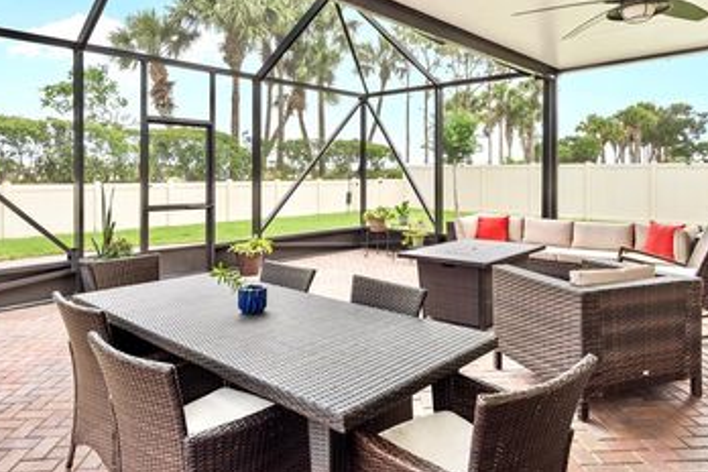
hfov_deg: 74.4
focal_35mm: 24
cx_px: 352
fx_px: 466
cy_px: 170
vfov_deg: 52.9
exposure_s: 1/160
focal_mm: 11
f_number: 6.3
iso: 320
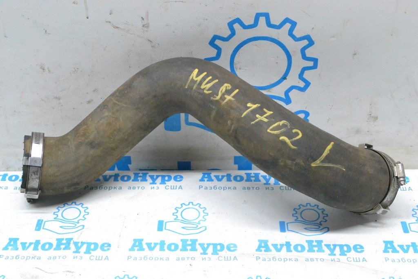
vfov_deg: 22.6
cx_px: 209
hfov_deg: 33.4
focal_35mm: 60
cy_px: 140
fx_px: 697
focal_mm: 40
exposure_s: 1/160
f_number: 9
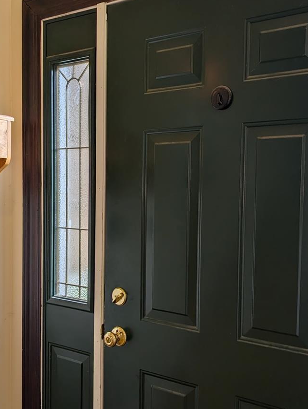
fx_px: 508
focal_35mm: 43
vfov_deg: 43.8
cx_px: 125
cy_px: 219
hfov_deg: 33.6
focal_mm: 6.9
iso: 22
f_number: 1.68
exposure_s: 1/299
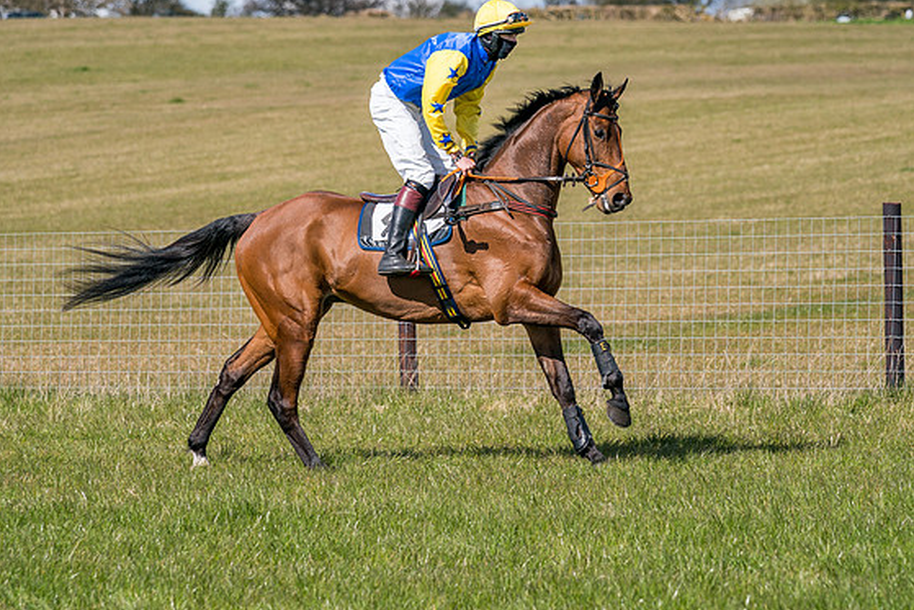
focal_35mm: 178
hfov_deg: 11.5
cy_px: 245
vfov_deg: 7.7
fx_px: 4520
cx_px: 438
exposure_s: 1/2000
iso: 200
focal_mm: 122
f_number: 4
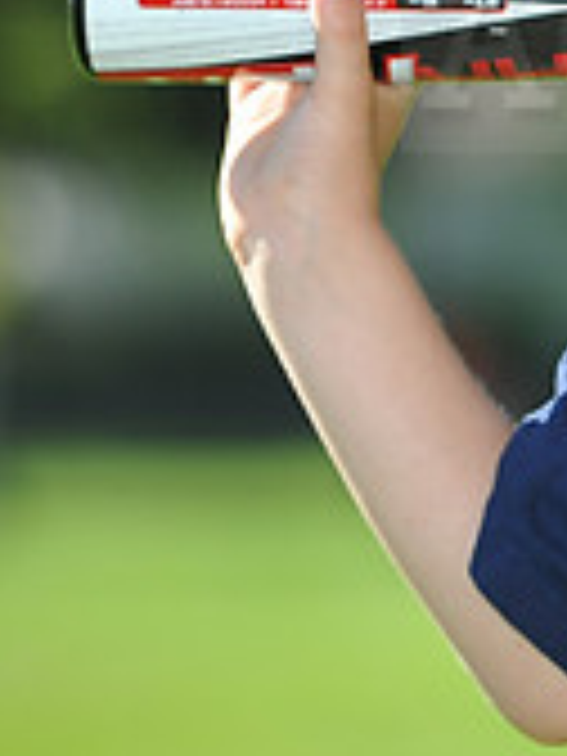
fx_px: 11968
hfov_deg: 2.7
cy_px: 18
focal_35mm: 548
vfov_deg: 3.6
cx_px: 1156
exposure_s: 1/640
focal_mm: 165
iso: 200
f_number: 4.5
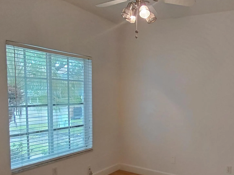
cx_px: 178
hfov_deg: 54.0
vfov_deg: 43.8
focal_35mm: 32
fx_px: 216
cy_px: 111
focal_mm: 1.64
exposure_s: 1/60
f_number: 2.2
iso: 160
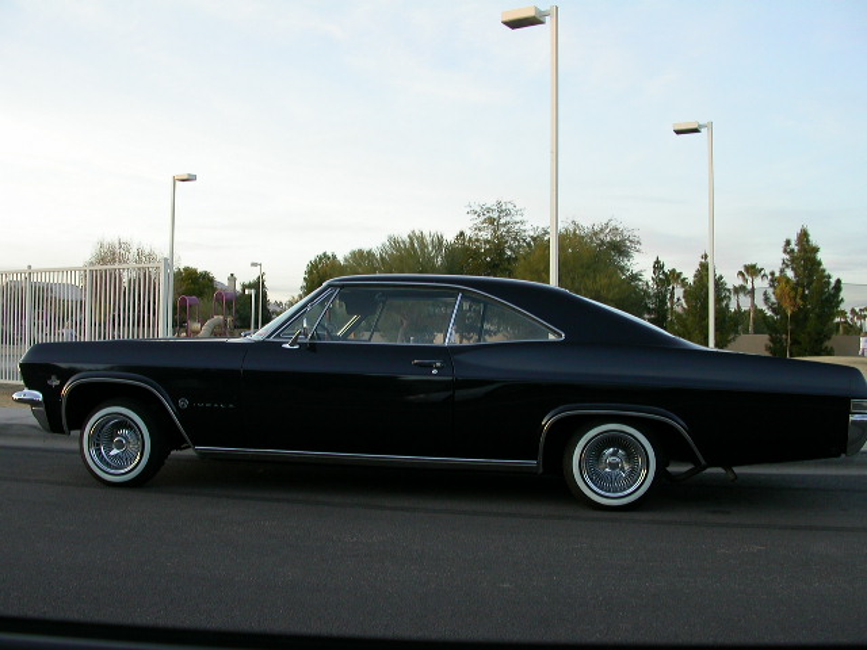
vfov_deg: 37.7
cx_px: 434
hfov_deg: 49.0
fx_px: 952
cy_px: 325
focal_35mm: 38
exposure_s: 1/63.5
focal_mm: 7.85
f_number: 3.3
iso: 100
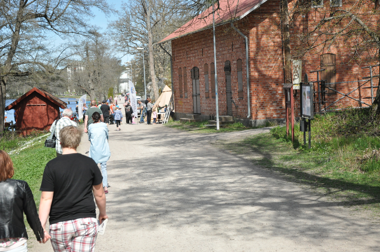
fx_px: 759
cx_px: 190
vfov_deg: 18.9
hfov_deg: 28.1
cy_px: 126
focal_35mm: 72
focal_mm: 48
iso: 1000
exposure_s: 1/4000
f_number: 5.6
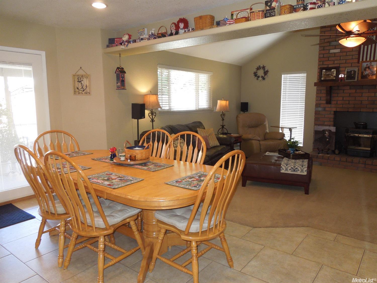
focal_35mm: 25
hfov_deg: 69.4
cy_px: 142
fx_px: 272
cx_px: 188
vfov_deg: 54.9
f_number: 3.3
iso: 320
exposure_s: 1/40
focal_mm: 4.5
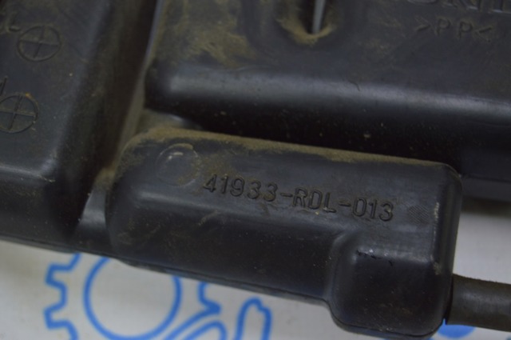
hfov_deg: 24.6
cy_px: 170
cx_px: 256
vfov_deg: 16.5
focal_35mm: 82
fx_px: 1170
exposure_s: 1/20
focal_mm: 55
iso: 400
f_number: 5.6
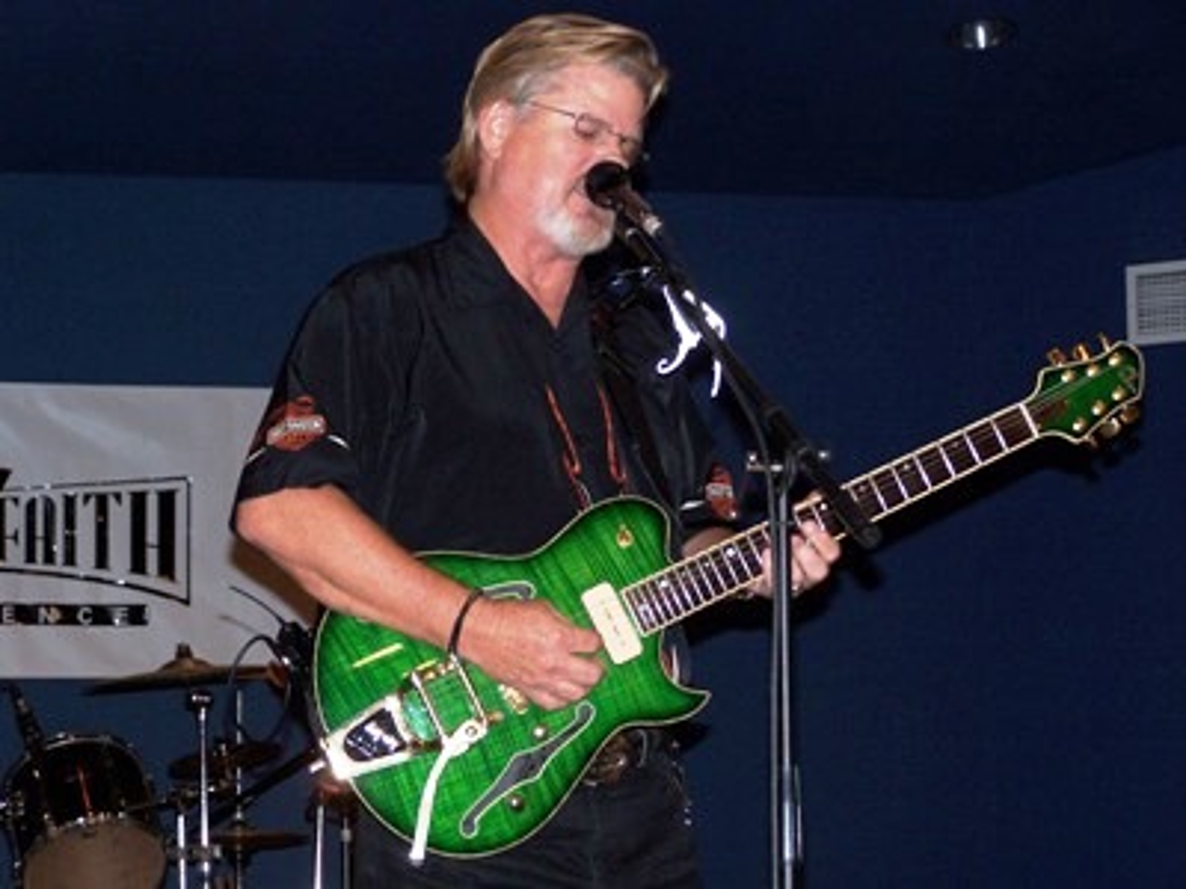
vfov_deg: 14.1
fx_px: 3597
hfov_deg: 18.7
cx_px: 593
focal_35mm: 105
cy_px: 444
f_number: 3.2
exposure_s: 1/100
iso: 140
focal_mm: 17.5
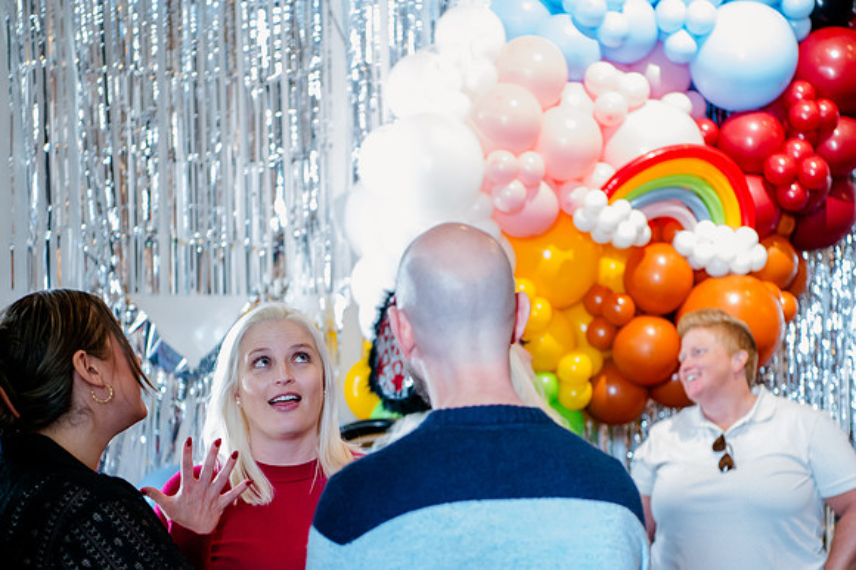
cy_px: 383
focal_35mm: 95
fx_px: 2255
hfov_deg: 21.5
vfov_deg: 14.4
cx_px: 463
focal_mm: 70
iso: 4000
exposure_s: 1/80
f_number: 2.8
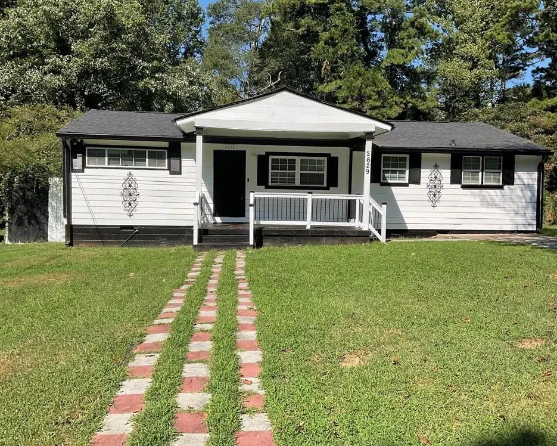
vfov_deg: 47.1
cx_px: 287
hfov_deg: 57.2
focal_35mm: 31
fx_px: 511
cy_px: 226
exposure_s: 1/1848
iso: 16
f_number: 1.8
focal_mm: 3
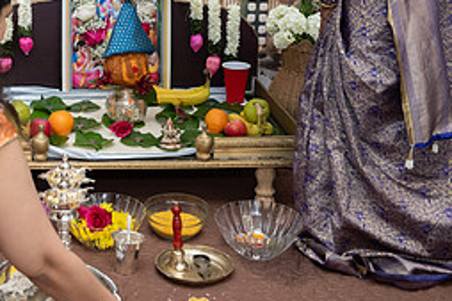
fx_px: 853
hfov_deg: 29.1
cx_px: 101
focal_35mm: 68
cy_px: -19
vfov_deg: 19.3
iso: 800
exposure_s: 1/160
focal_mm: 29.5
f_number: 3.5
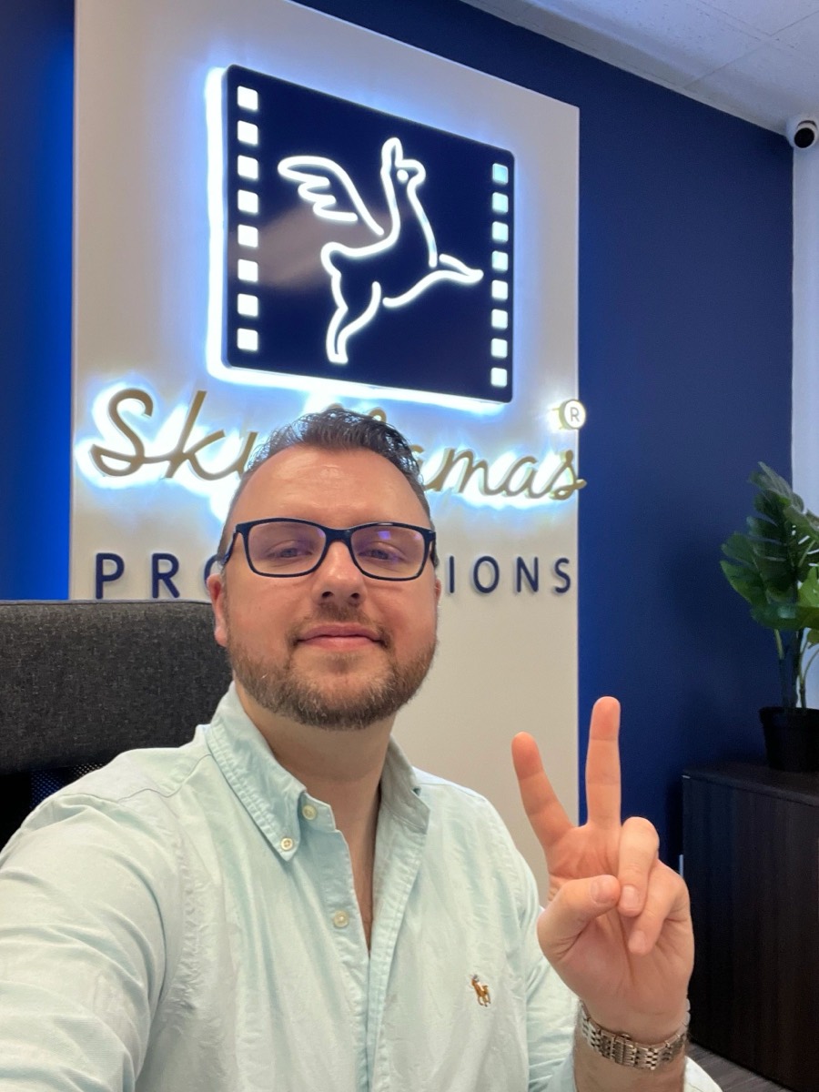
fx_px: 946
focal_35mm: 30
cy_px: 546
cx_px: 410
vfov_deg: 60.0
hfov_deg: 46.8
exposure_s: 1/60
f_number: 2.2
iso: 160
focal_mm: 2.71
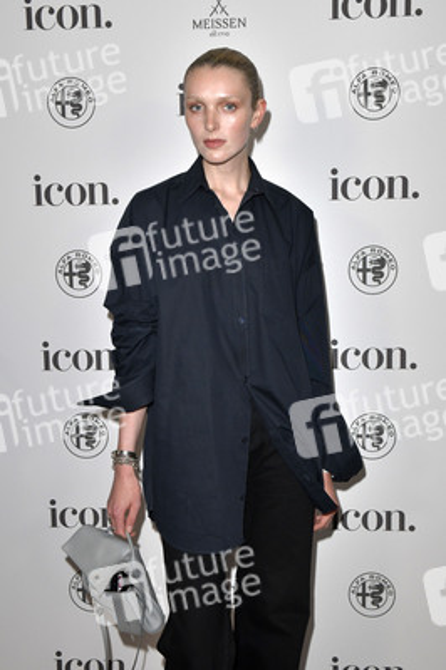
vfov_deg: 50.7
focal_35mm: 38
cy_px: 335
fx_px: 707
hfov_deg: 35.0
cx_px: 223
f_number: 7.1
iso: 1250
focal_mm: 38
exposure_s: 1/250
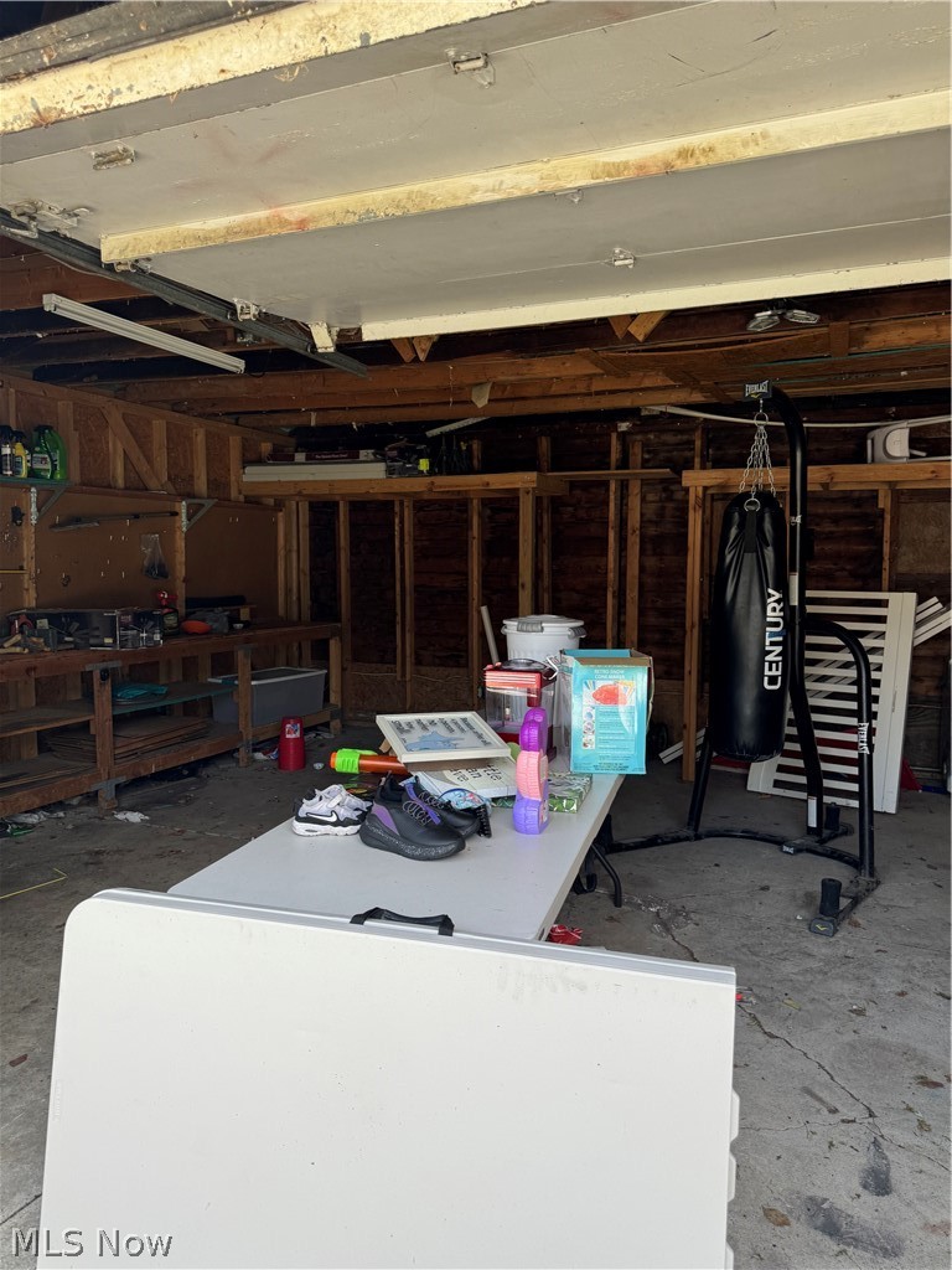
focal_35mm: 24
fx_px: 880
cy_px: 635
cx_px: 476
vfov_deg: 71.6
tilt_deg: -4.2
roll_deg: +0.0
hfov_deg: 56.8
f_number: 1.78
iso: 80
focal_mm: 6.76
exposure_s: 1/539
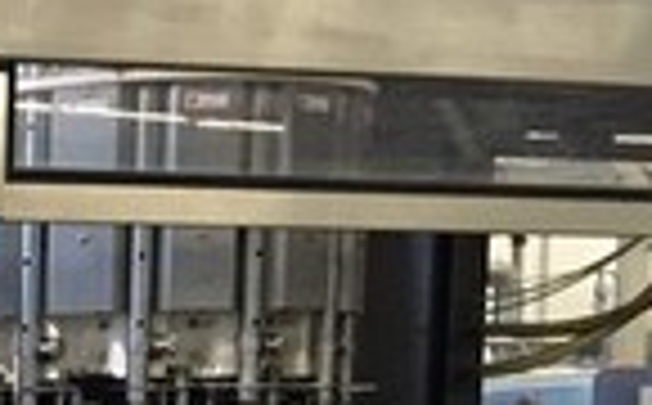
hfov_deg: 13.8
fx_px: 2412
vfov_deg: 9.1
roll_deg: -1.0
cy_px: 778
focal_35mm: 136
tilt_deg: -7.6
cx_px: -499
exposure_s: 1/25
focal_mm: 4.15
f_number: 2.2
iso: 250
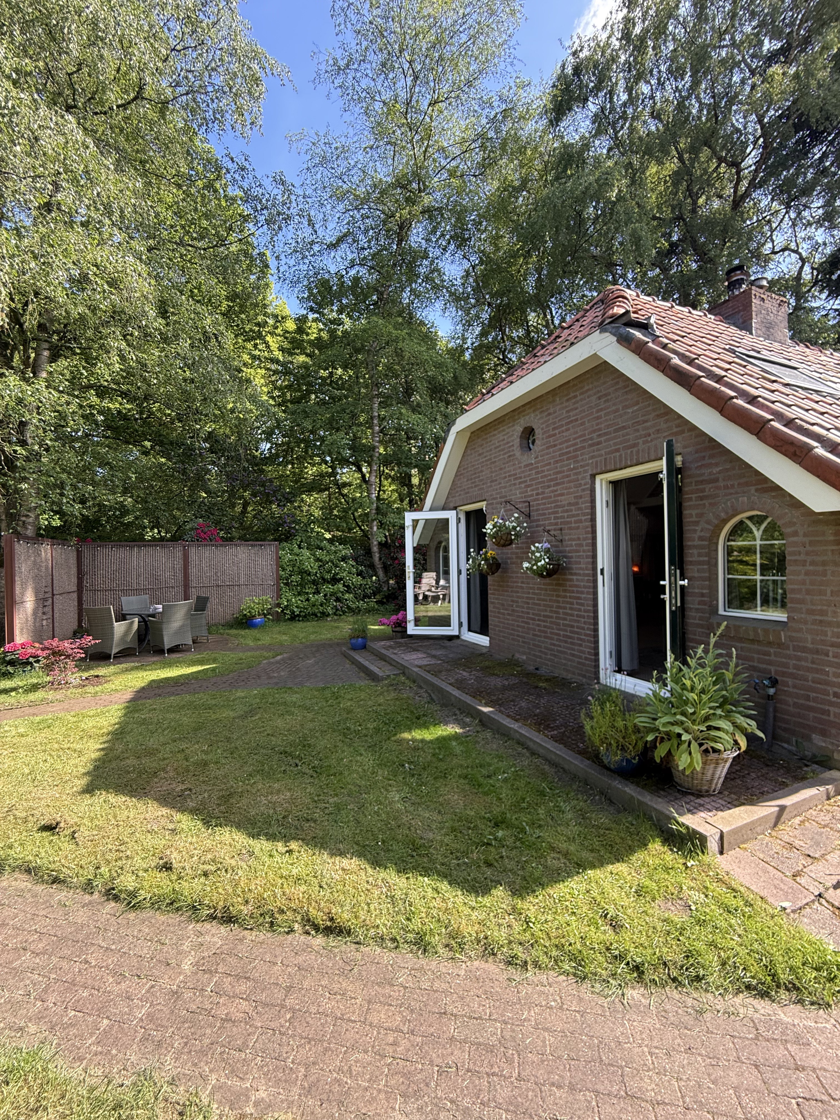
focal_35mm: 14
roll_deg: +0.6
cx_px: 420
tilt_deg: +0.1
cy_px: 560
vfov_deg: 102.1
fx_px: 453
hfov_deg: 85.7
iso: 64
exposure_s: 1/163
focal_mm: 2.22
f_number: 2.2
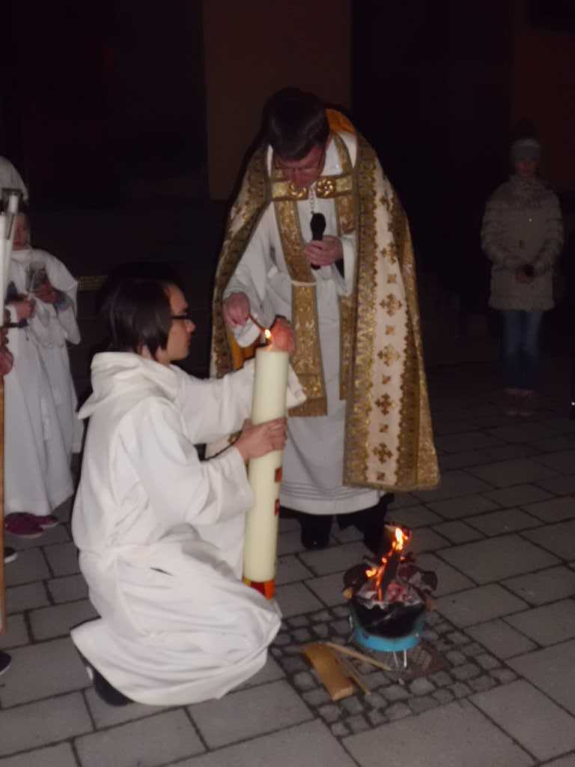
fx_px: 797
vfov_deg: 51.4
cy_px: 384
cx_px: 288
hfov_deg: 39.7
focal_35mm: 36
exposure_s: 1/60
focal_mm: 6.4
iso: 400
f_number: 3.1
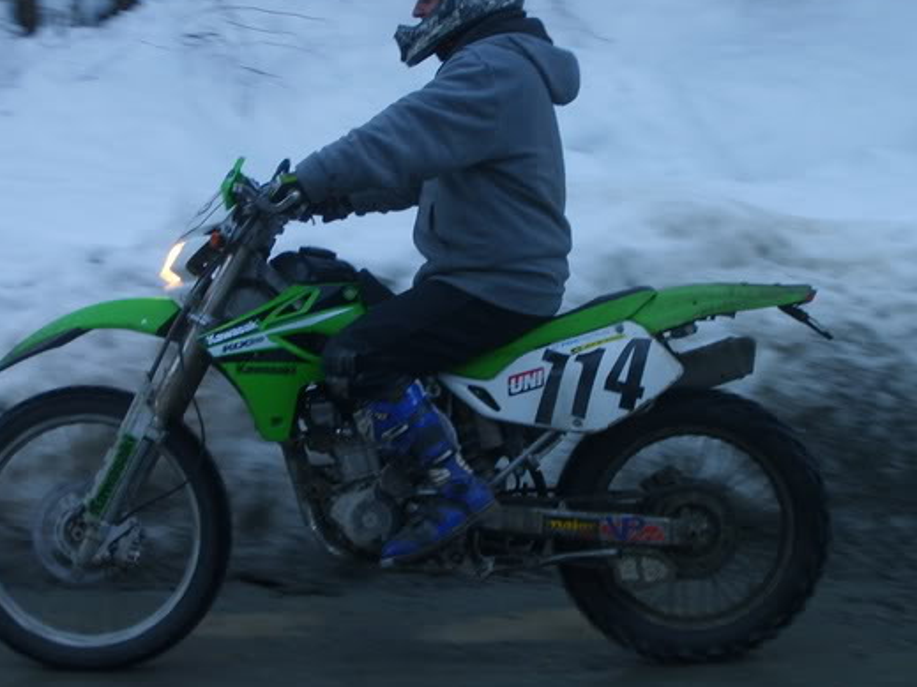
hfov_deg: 20.9
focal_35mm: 94
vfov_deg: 15.7
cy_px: 321
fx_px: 2490
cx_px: 466
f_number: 3.6
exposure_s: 1/125
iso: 50
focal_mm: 10.3
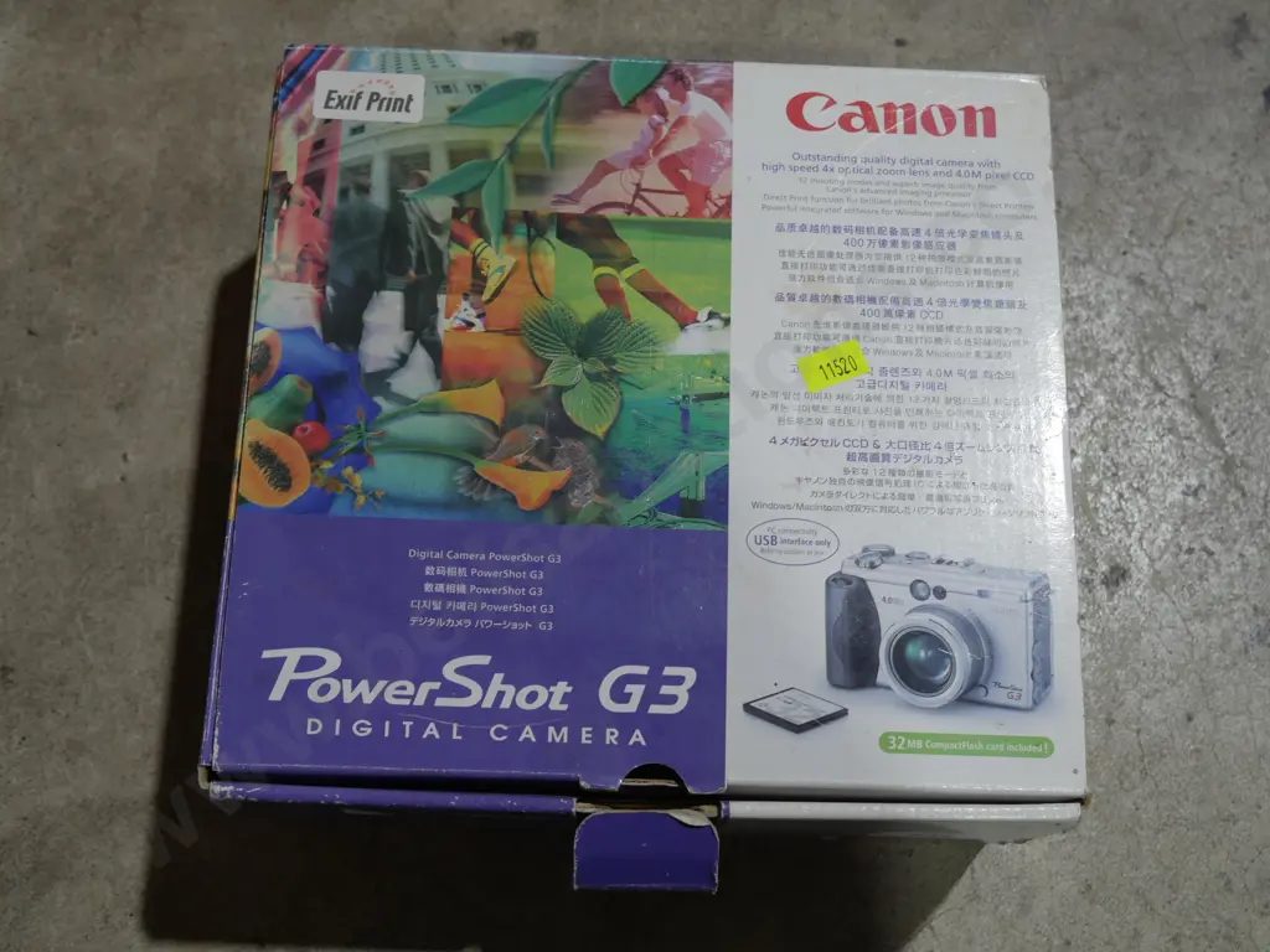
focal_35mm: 42
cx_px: 635
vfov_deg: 34.3
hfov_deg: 44.8
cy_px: 476
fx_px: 1541
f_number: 4.6
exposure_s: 1/80
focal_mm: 21
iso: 200
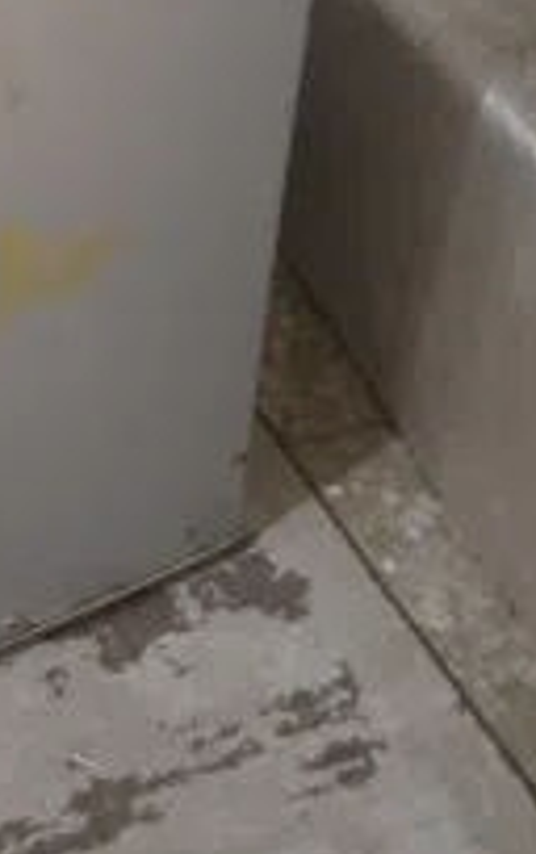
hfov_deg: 22.4
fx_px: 1305
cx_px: 4
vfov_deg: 34.5
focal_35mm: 56
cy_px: 113
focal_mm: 4
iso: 1600
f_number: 1.8
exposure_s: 1/14.3
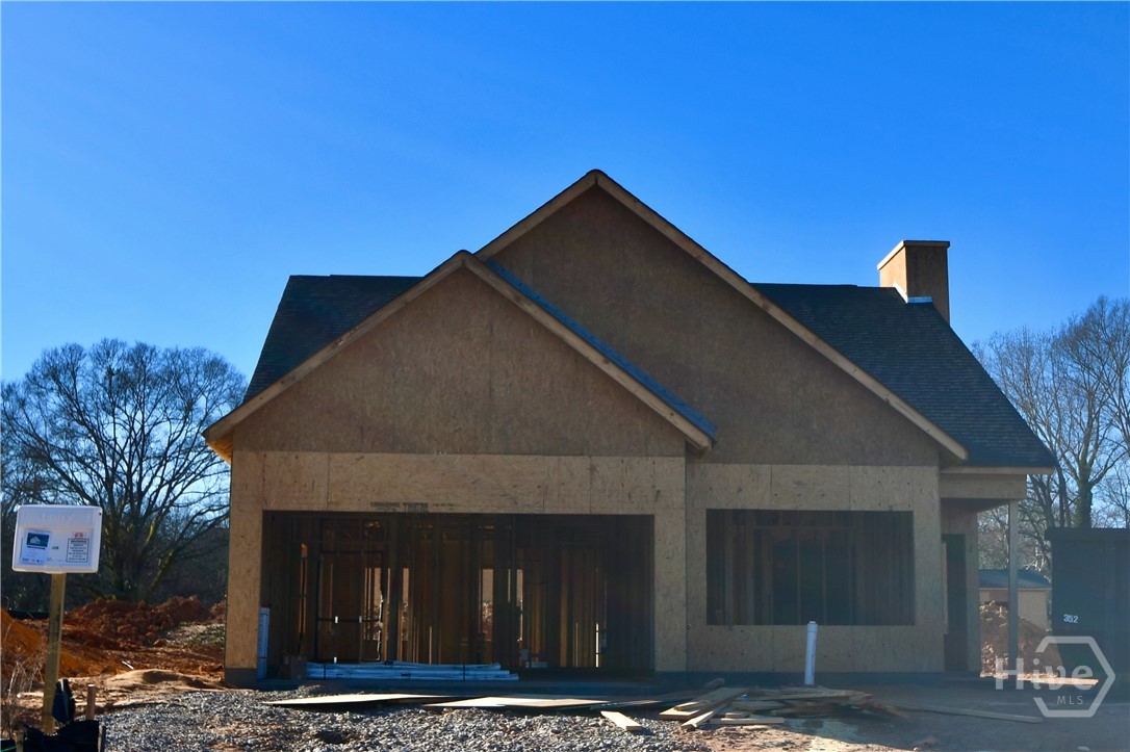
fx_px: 1129
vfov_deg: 36.8
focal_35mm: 36
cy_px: 376
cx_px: 565
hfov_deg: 53.2
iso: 100
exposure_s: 1/250
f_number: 8
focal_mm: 24
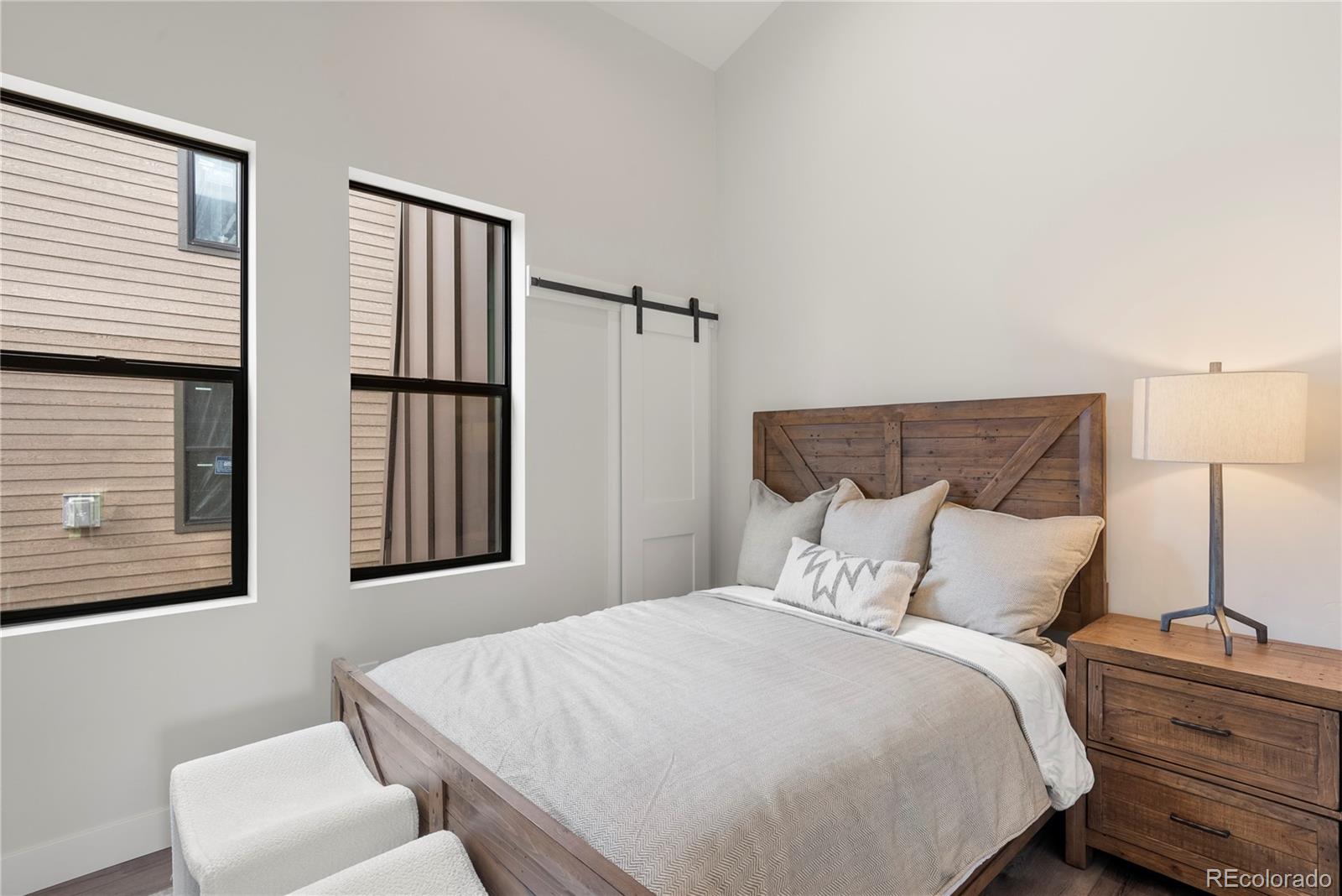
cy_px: 448
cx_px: 671
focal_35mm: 16
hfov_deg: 96.7
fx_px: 597
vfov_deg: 73.8
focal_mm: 16
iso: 250
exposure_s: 1/2
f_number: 10
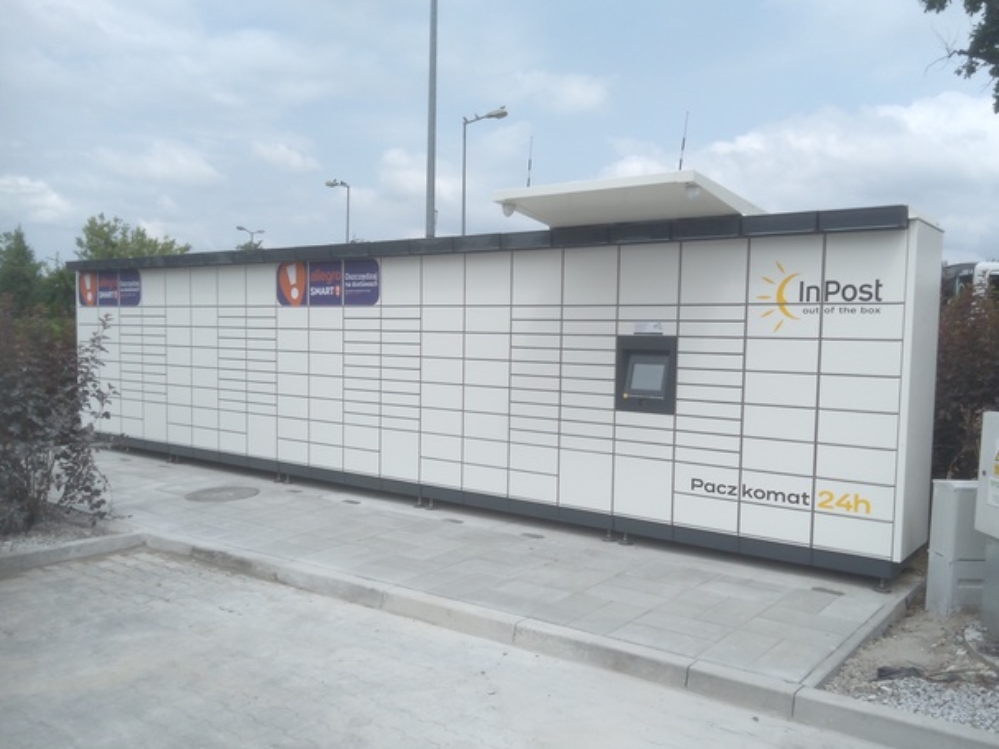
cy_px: 402
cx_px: 532
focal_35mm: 30
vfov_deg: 46.7
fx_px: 866
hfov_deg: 59.9
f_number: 2.2
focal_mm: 3.46
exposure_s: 1/1463
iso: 101
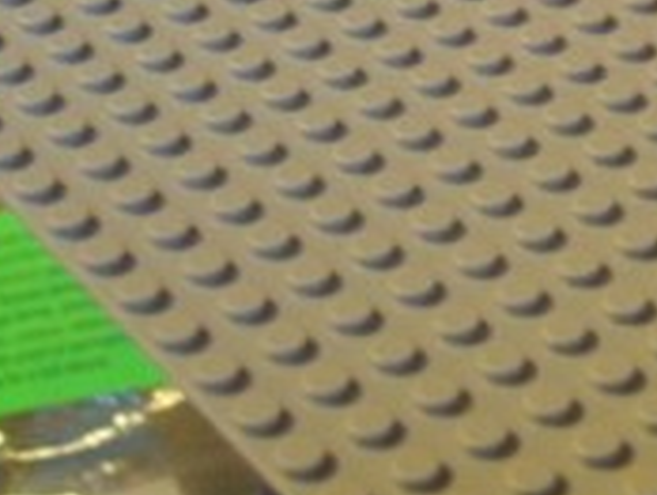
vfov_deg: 10.9
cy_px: -265
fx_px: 2490
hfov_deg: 14.0
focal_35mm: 131
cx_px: 1016
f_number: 2.8
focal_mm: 7.8
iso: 200
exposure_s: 1/7.1
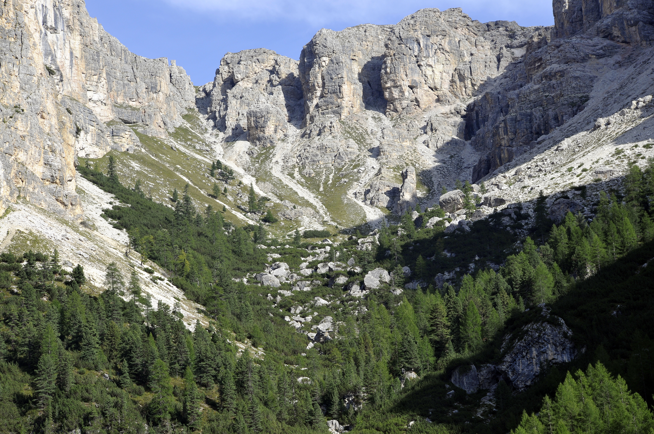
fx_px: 2313
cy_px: 217
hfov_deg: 16.1
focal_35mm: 128
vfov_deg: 10.7
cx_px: 327
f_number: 7.1
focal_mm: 85
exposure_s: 1/250
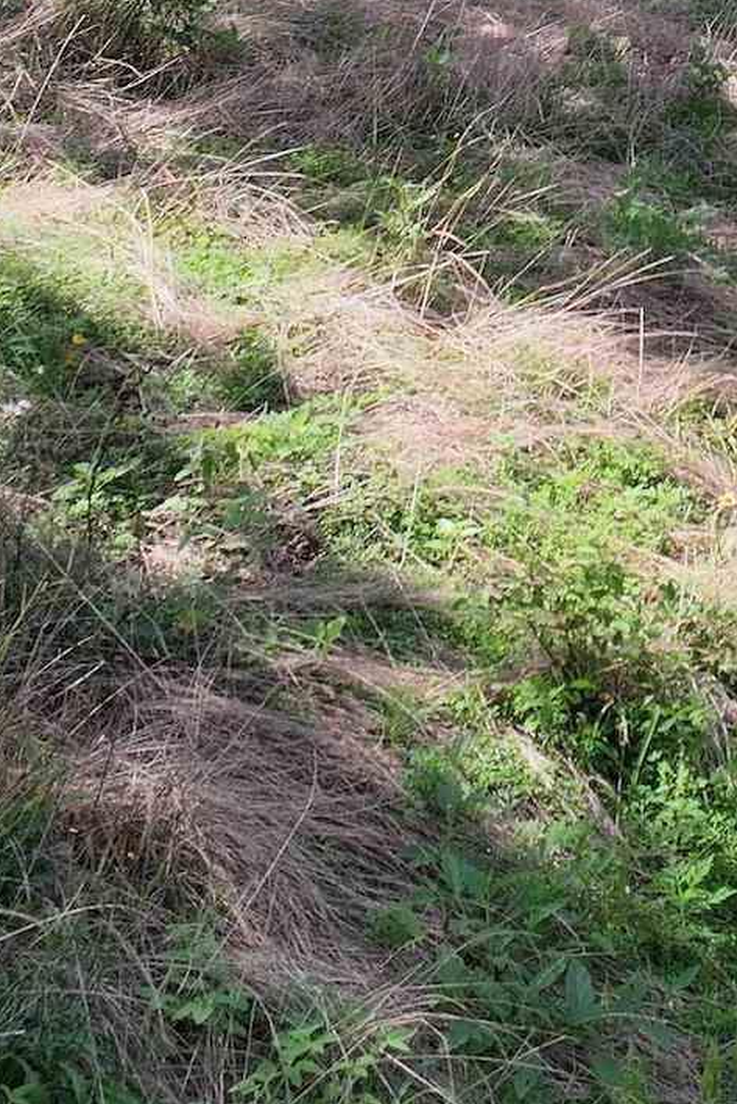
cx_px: 941
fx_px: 2701
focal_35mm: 88
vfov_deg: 20.9
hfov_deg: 14.9
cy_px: -348
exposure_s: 1/1600
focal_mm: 12.29
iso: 220
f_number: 2.8
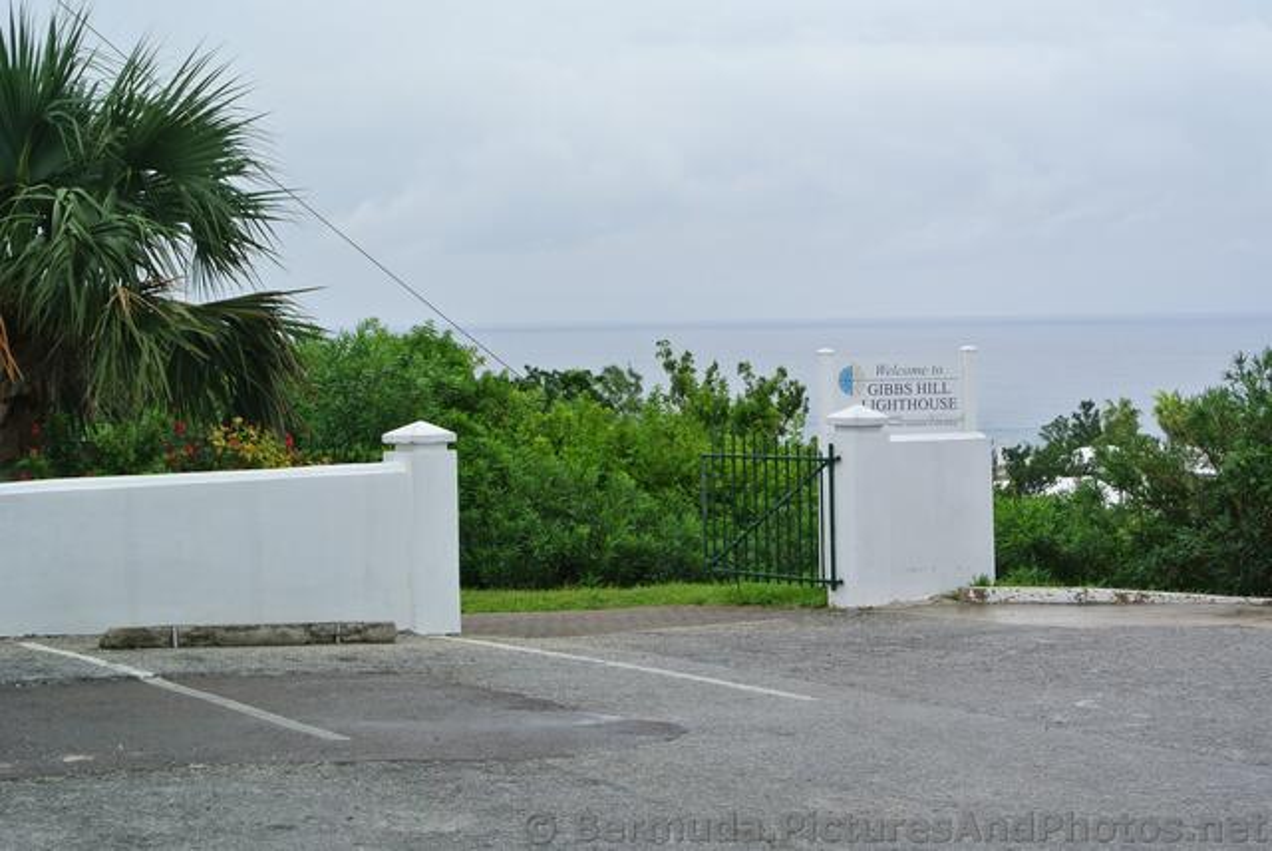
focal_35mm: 81
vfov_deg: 16.9
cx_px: 636
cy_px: 426
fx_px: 2865
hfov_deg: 25.0
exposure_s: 1/100
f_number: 5.6
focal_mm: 30
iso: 100
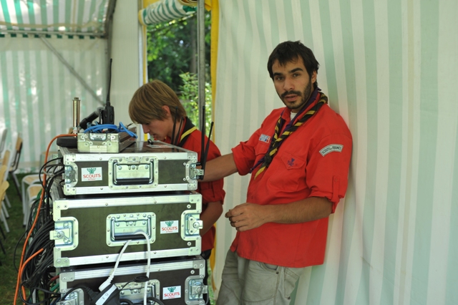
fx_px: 509
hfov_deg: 48.5
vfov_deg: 33.4
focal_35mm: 40
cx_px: 229
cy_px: 152
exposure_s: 1/200
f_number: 5
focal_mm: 40
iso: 250
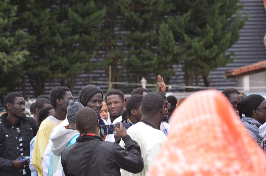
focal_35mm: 142
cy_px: 88
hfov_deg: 14.4
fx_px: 1051
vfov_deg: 9.6
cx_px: 133
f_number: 4
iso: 250
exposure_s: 1/125
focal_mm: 95
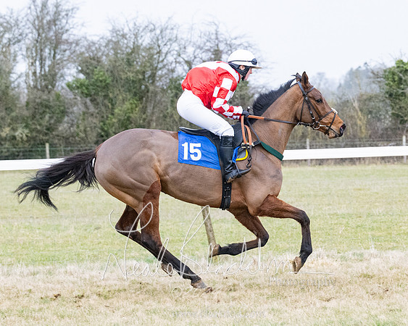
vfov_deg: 7.5
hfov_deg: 9.4
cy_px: 208
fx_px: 2479
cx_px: 288
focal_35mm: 205
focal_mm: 89
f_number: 4
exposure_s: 1/1000
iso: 1600
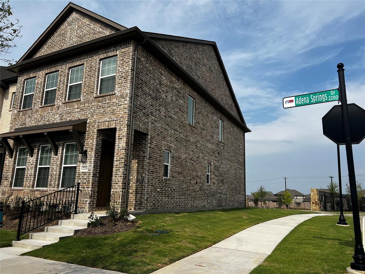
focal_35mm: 26
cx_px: 182
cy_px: 137
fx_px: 274
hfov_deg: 67.3
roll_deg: -2.0
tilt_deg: +11.6
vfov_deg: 53.1
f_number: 1.5
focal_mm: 5.7
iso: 50
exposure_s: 1/4831
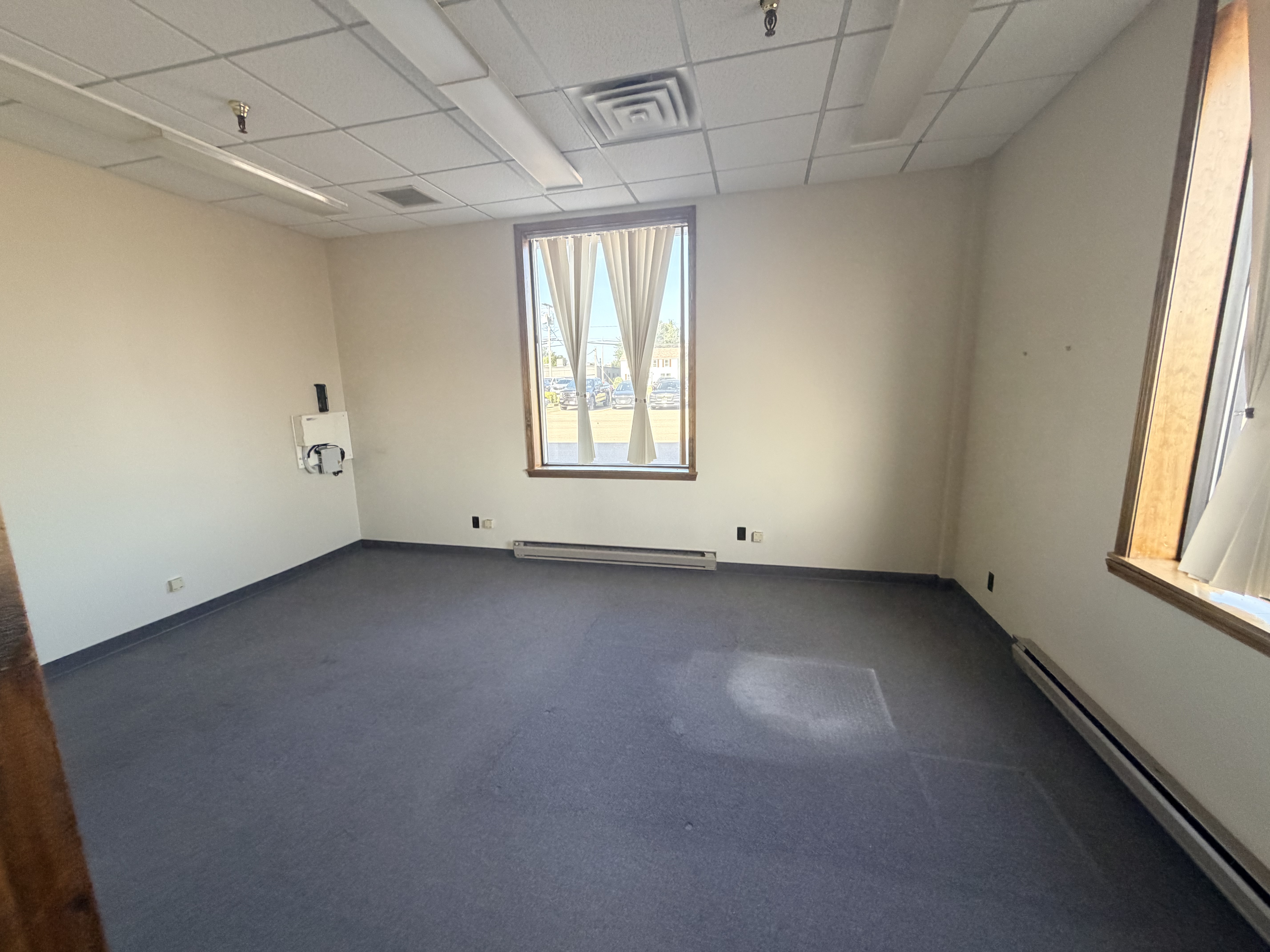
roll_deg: +1.5
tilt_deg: -9.2
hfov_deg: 102.1
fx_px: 514
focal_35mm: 14
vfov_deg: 85.7
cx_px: 635
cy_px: 476
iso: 320
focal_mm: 2.22
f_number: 2.2
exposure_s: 1/118
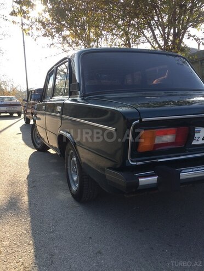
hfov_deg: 48.2
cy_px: 136
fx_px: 228
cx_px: 102
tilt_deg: -6.3
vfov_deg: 61.7
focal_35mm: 29
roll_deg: +1.0
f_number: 2.2
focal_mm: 4.15
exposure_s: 1/444
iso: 32
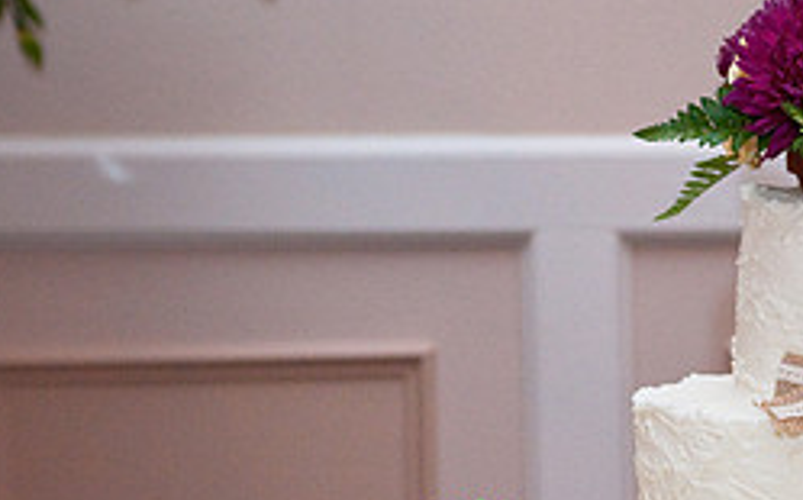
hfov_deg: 15.4
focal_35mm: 133
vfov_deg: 9.8
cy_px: 384
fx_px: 2907
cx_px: 813
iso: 3200
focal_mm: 56
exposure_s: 1/125
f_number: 5.6
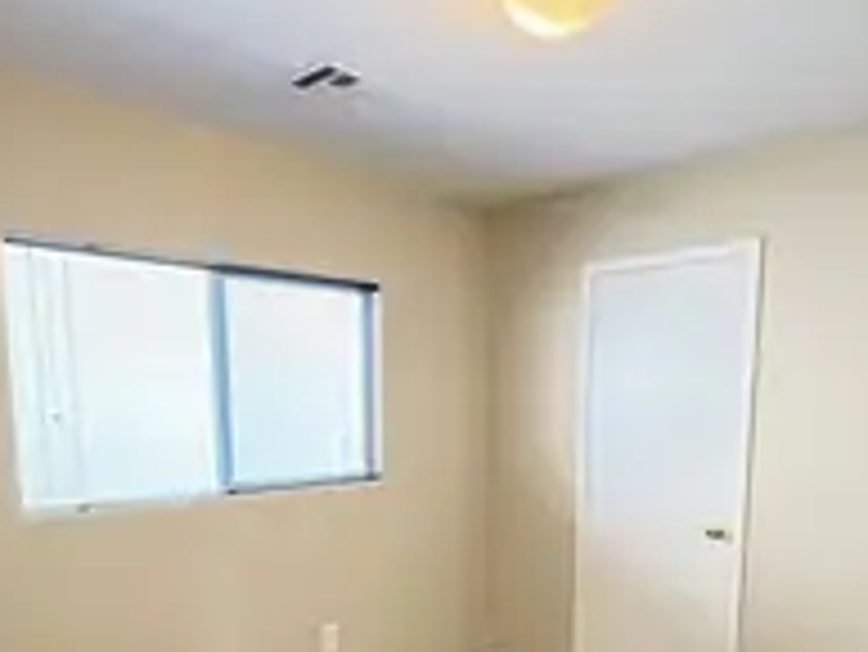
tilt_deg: -9.4
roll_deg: -0.2
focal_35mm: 29
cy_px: 504
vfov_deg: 46.2
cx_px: 454
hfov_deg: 61.6
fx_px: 728
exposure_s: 1/60
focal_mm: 2.22
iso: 1250
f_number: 2.2
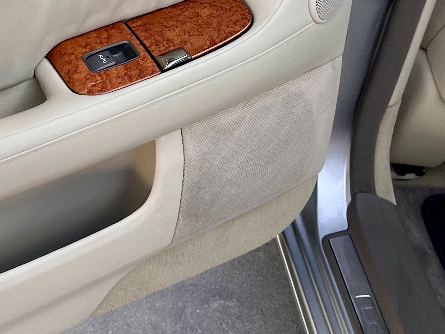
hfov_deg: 24.4
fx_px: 1003
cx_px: 51
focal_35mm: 78
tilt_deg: -31.1
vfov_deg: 17.9
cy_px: -73
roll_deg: -2.1
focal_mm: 5.1
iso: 50
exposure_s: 1/920
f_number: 1.6
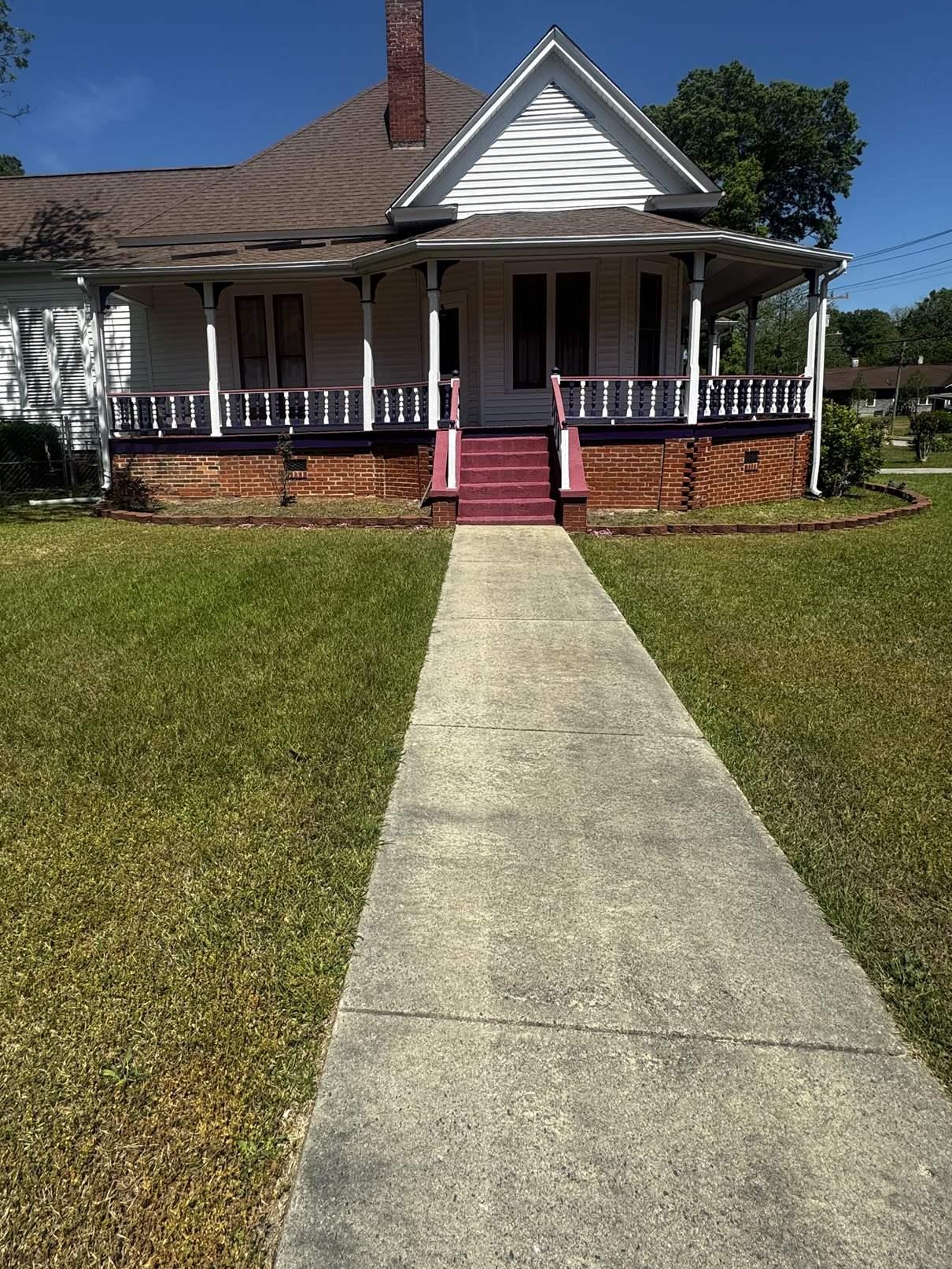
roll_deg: +2.1
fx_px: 733
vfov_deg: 81.4
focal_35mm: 20
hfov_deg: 65.8
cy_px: 559
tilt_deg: -9.6
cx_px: 429
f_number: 2.2
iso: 50
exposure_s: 1/2273
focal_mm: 2.22
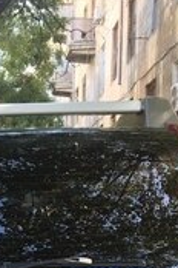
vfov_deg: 21.8
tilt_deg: -10.6
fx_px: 638
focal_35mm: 86
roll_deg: -0.3
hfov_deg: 15.7
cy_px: 325
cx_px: 18
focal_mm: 4.15
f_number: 2.2
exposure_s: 1/50
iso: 25
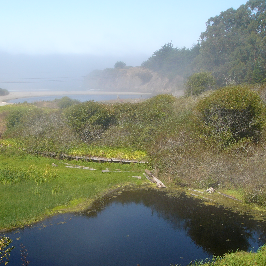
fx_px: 391
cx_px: 78
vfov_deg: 37.5
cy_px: 137
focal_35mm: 45
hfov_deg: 36.9
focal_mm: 6
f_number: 4
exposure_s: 1/400
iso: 50
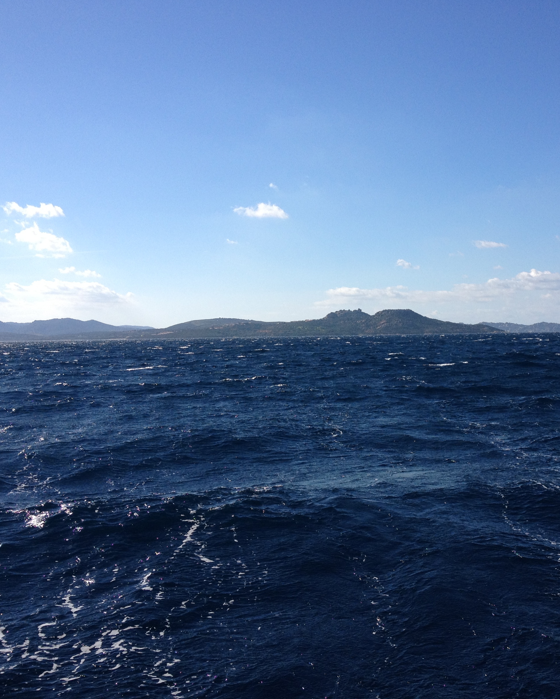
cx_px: 405
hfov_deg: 32.3
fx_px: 953
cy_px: 347
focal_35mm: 46
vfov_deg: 40.3
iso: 64
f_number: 2.4
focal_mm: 4.28
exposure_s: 1/2123
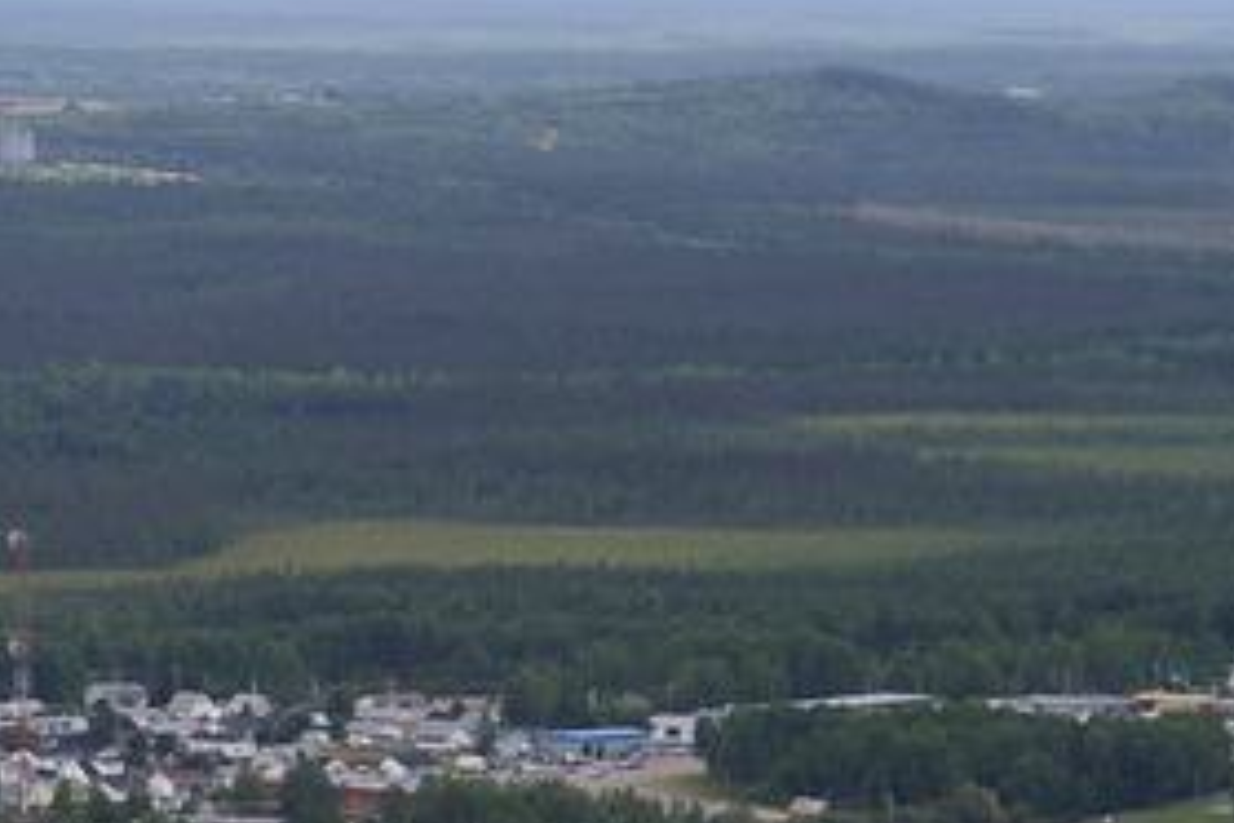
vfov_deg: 4.6
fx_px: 10317
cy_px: 622
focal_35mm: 301
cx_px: -363
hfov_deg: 6.8
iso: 400
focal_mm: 70
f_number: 5.6
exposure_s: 1/250
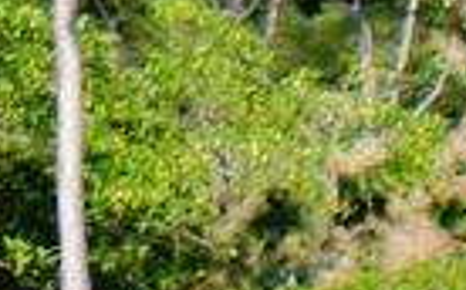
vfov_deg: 5.4
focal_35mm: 233
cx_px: -243
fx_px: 2957
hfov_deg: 8.8
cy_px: -401
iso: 64
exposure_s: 1/340
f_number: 4.6
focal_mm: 6.3
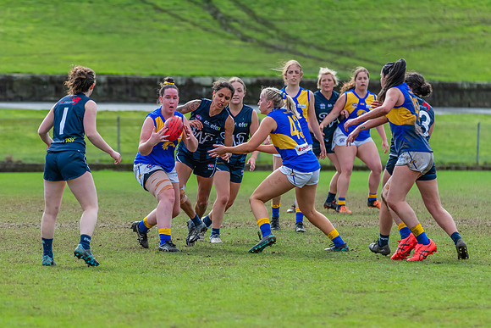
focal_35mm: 383
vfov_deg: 3.6
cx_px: 195
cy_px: 163
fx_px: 5223
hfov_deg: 5.4
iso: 800
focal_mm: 300
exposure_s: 1/1600
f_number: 5.6
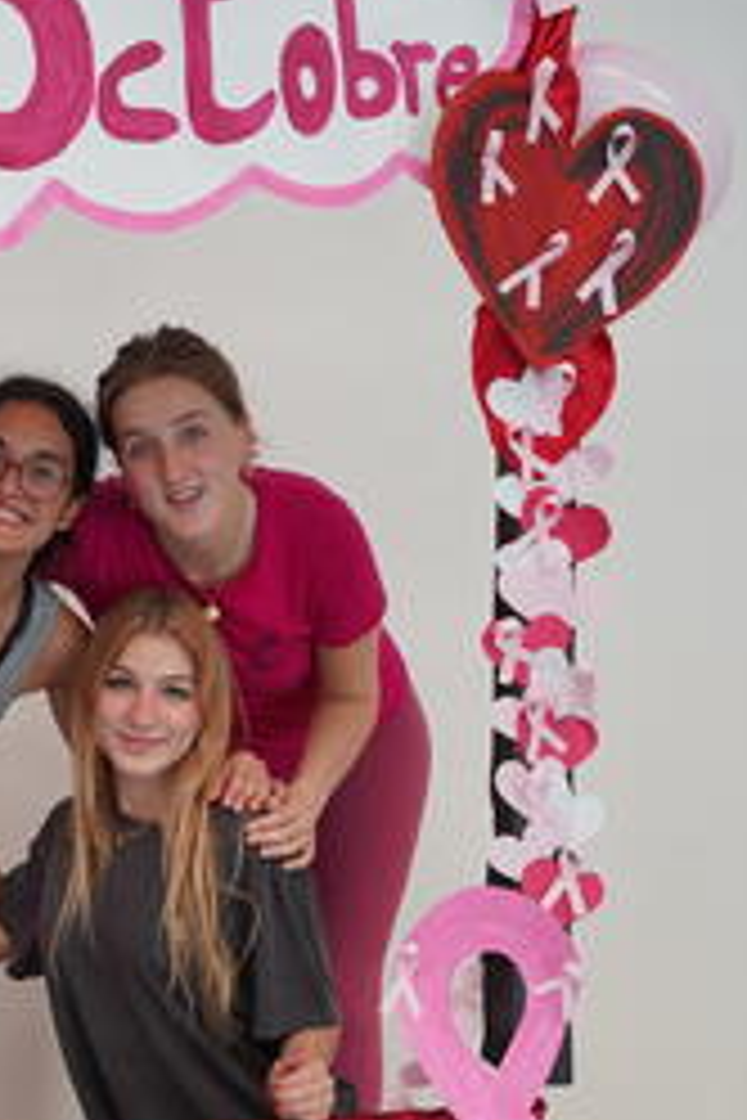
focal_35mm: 70
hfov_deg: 19.3
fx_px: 2177
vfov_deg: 28.8
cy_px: 688
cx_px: 155
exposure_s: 1/160
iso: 400
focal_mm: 43.6
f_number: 4
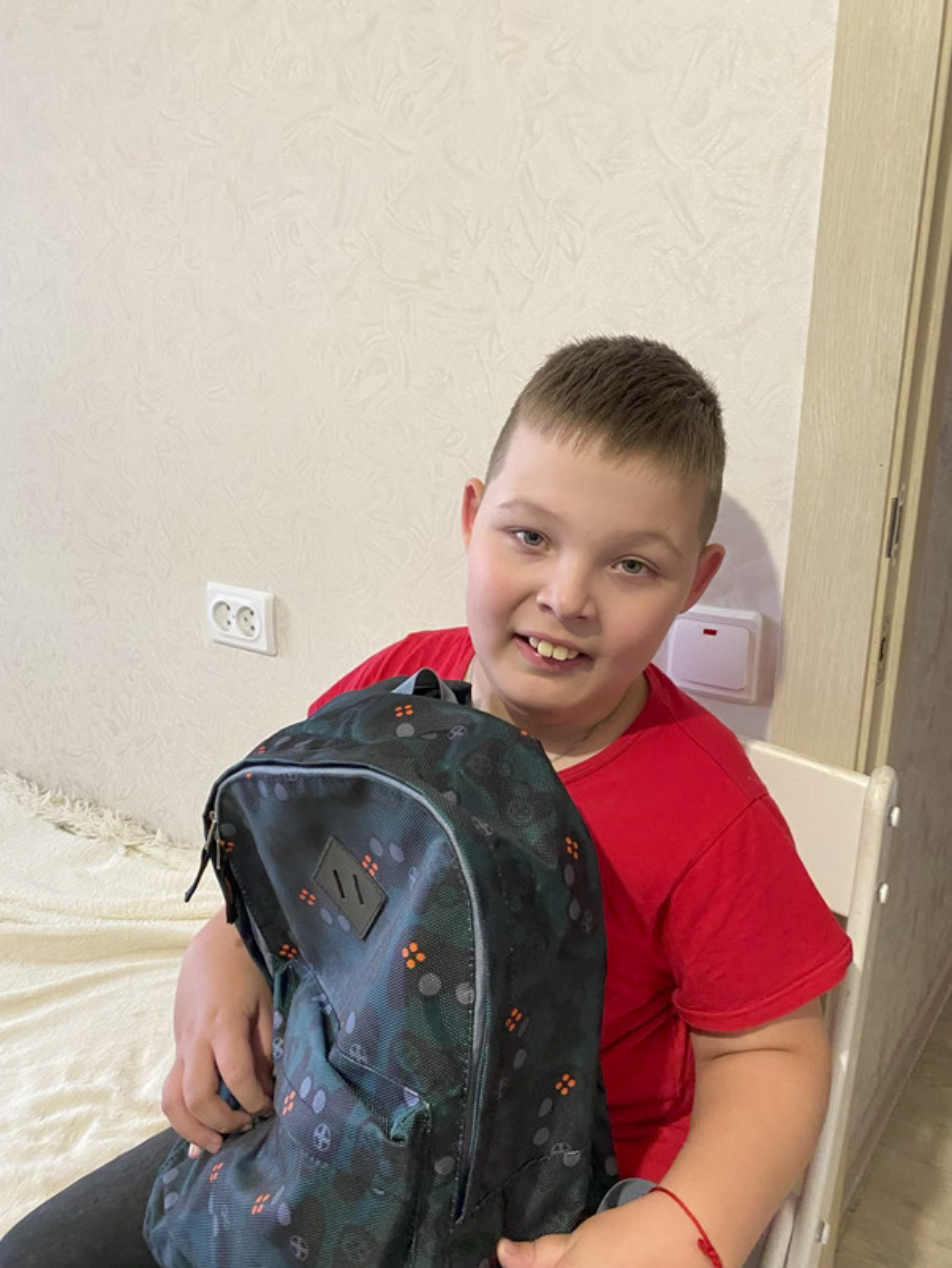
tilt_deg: -14.6
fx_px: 953
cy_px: 634
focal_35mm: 26
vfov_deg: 67.3
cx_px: 476
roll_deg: -1.0
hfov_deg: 53.1
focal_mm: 4.25
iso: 320
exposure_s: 1/50
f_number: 1.8
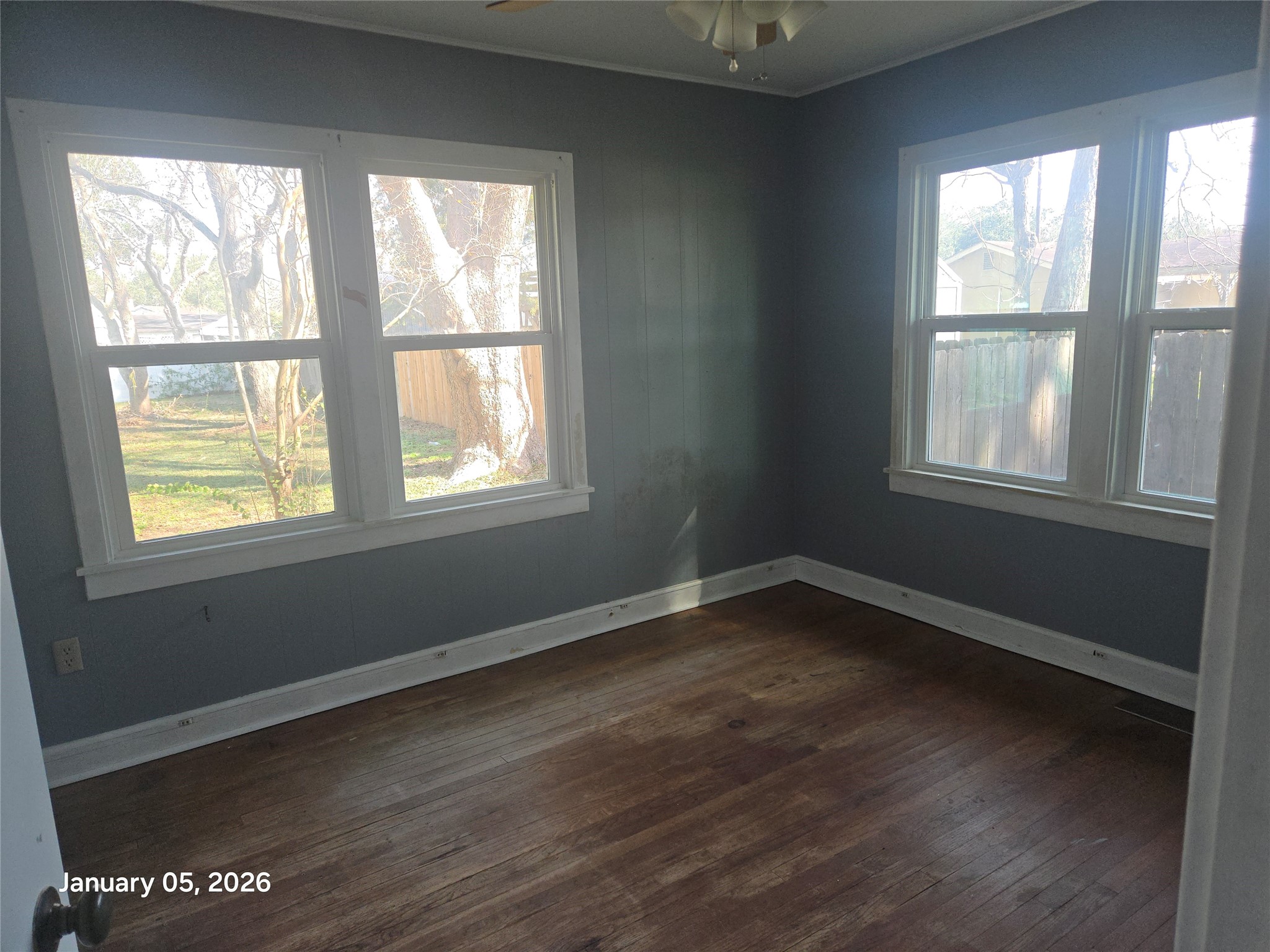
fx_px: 844
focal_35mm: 23
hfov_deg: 73.9
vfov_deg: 58.9
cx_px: 635
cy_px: 476
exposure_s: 1/180
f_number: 1.8
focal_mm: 5.4
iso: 80
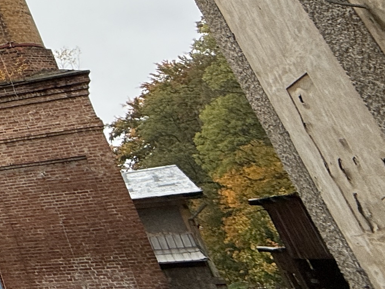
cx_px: -369
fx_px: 623
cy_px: -32
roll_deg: +4.1
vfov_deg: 24.3
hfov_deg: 19.8
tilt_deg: +27.5
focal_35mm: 56
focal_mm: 2.22
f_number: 2.2
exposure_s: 1/121
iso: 32
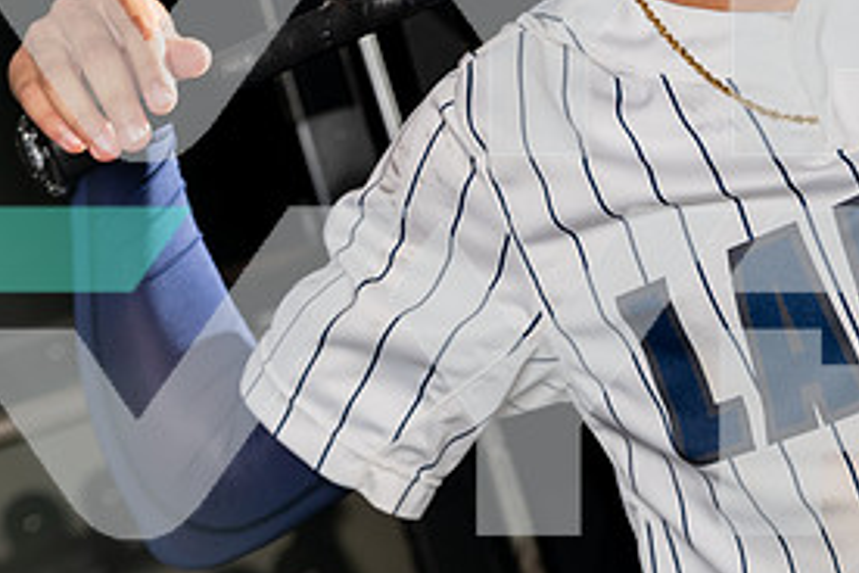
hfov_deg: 20.0
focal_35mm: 101
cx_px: 669
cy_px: -5
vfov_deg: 13.4
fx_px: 2410
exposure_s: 1/200
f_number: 5.6
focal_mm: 48
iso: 160
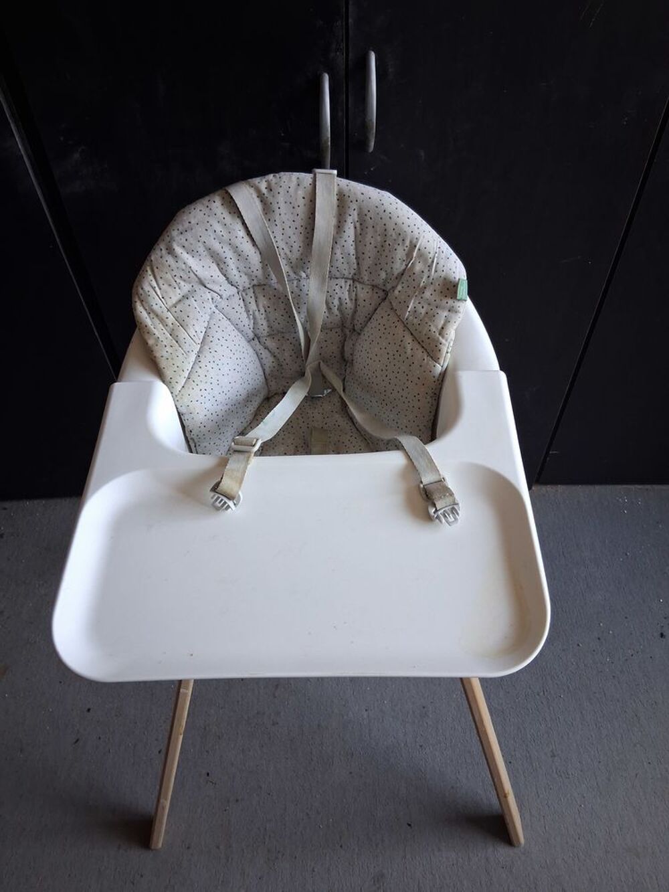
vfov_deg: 67.3
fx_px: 670
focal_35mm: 26
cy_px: 446
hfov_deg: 53.1
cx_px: 334
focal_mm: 3.98
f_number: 1.8
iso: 500
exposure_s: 1/60
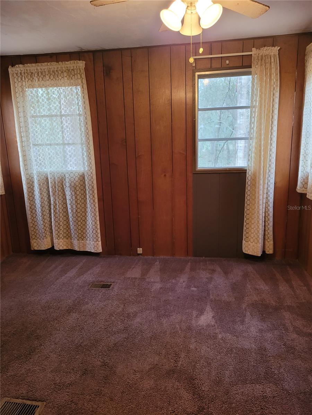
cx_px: 156
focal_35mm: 26
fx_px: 312
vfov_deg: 67.3
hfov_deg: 53.1
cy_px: 208
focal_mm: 5.4
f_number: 1.8
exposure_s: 1/40
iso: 250
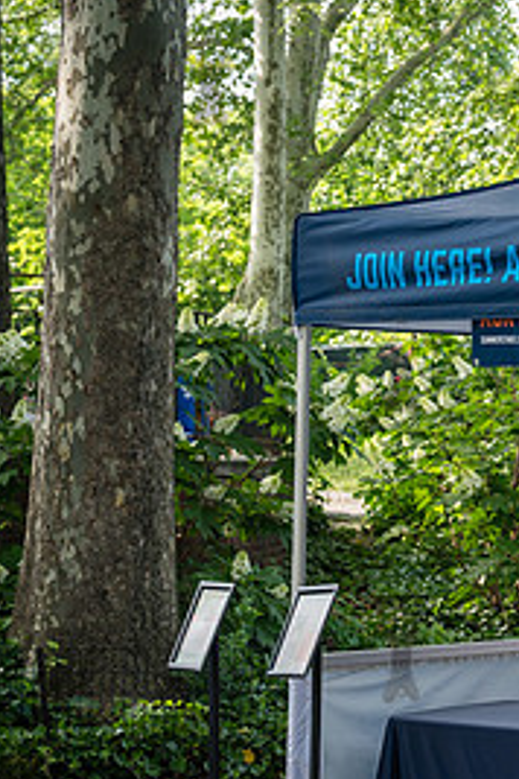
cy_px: 506
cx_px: 765
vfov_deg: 16.5
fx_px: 2681
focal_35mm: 124
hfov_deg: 10.7
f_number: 3.5
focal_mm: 56
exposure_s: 1/160
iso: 250
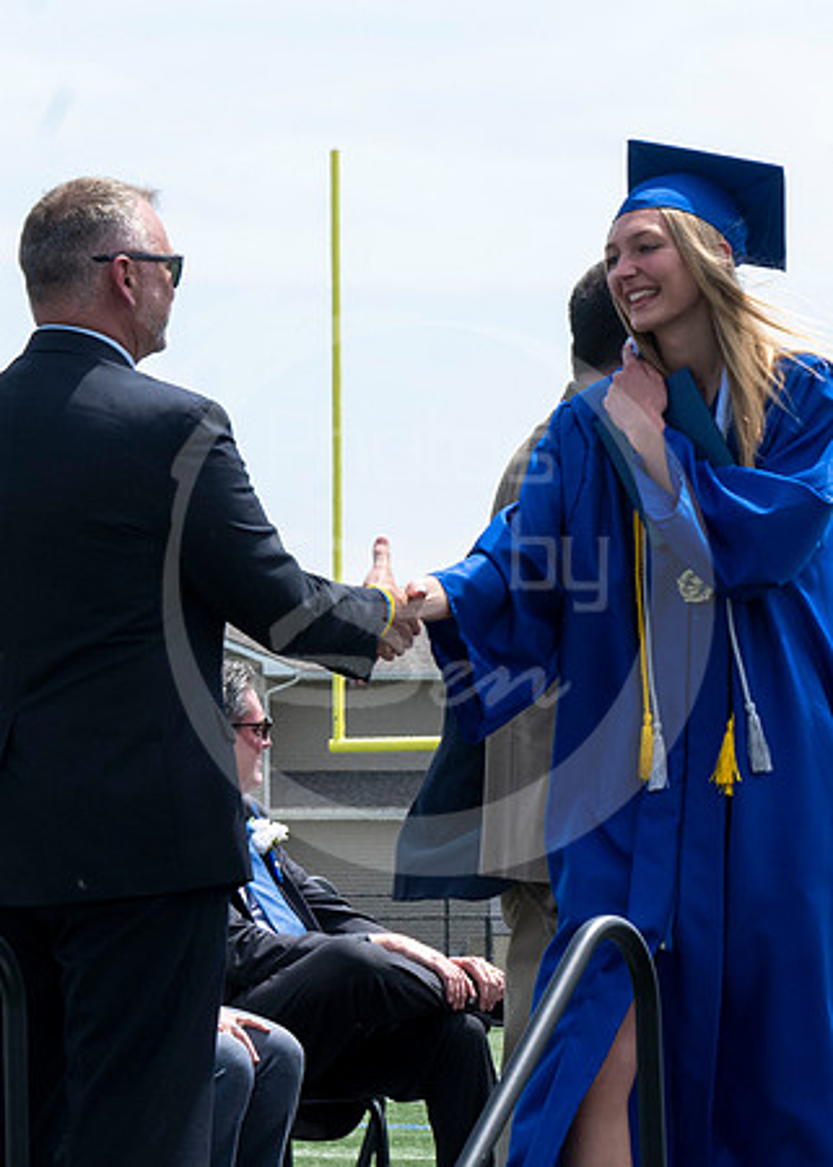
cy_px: 353
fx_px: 7213
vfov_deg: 9.2
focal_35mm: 218
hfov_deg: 6.6
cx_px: 152
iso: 200
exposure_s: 1/250
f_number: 13
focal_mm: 70
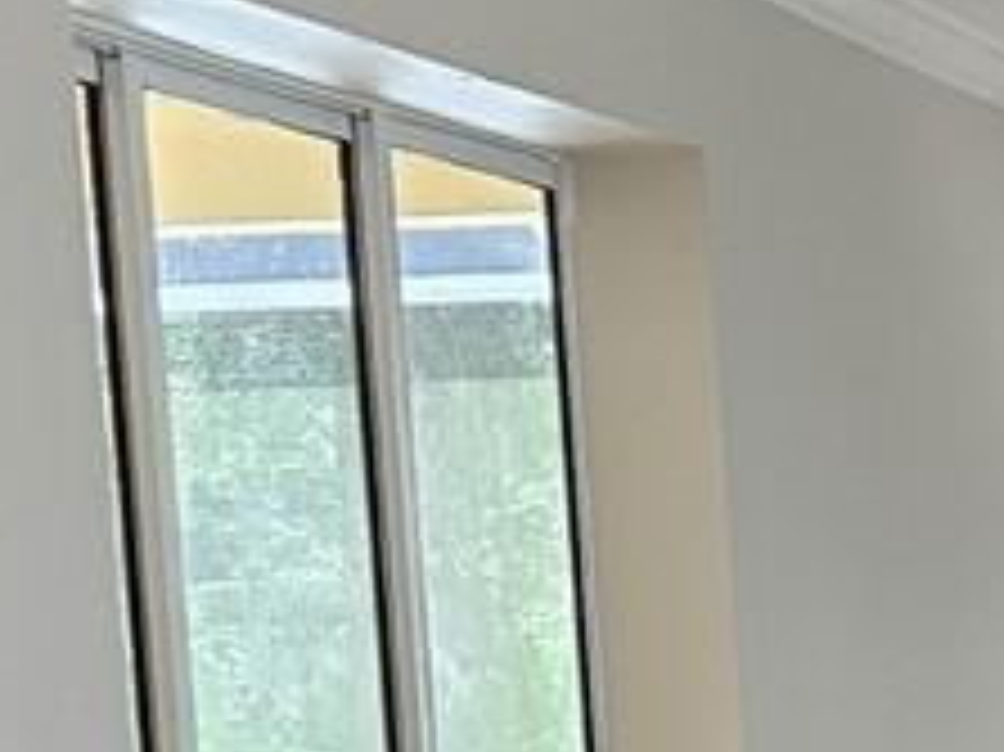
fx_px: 4783
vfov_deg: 8.8
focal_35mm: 165
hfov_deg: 11.2
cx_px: 1819
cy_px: 1153
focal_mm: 5.4
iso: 125
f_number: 1.8
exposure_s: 1/120
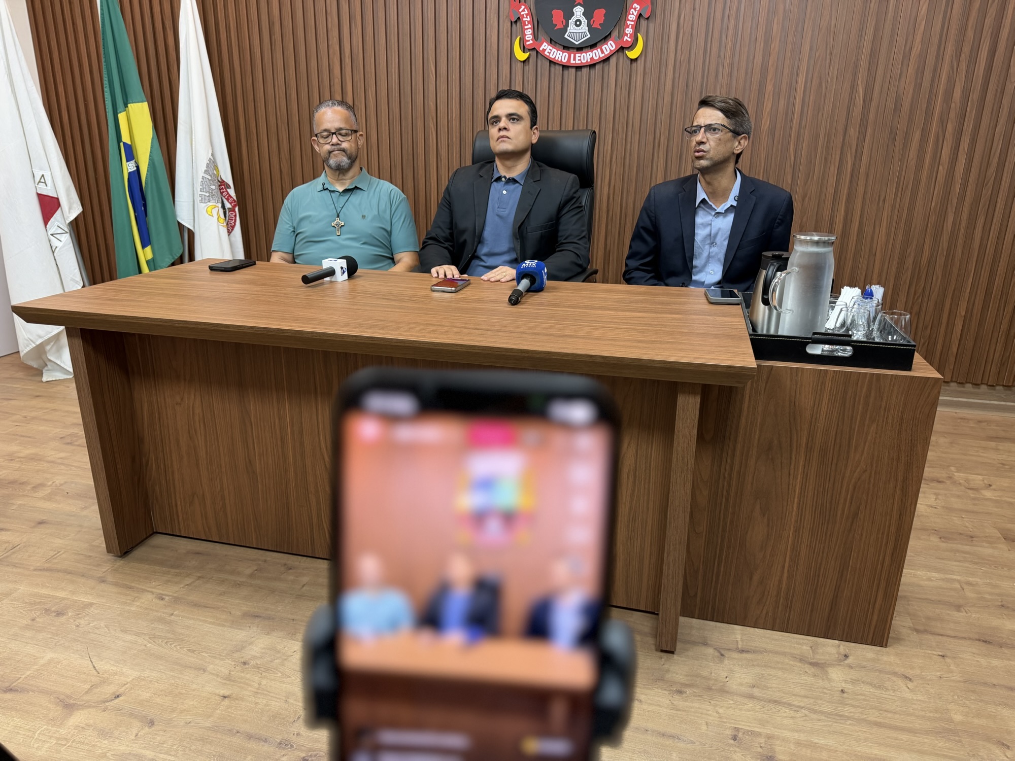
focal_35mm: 24
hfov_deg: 71.6
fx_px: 704
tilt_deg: -17.8
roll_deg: -0.6
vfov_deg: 56.8
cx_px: 508
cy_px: 380
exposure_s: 1/47
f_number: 1.78
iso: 200
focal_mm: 6.76
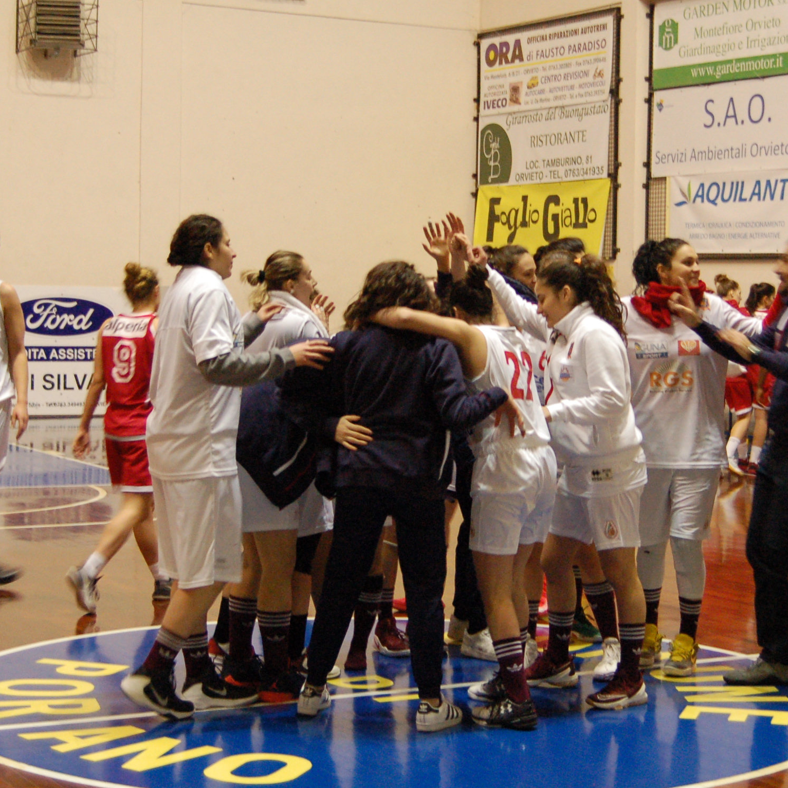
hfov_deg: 24.0
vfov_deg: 24.0
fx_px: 1854
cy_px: 371
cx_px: 444
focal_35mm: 72
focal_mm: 28
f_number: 3.5
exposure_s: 1/50
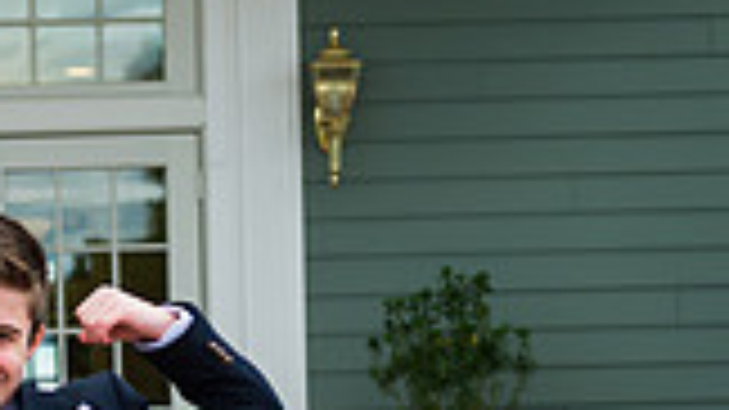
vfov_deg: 7.3
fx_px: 3188
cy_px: 554
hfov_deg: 12.9
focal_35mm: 165
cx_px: 18
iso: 200
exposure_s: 1/800
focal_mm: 44
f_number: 4
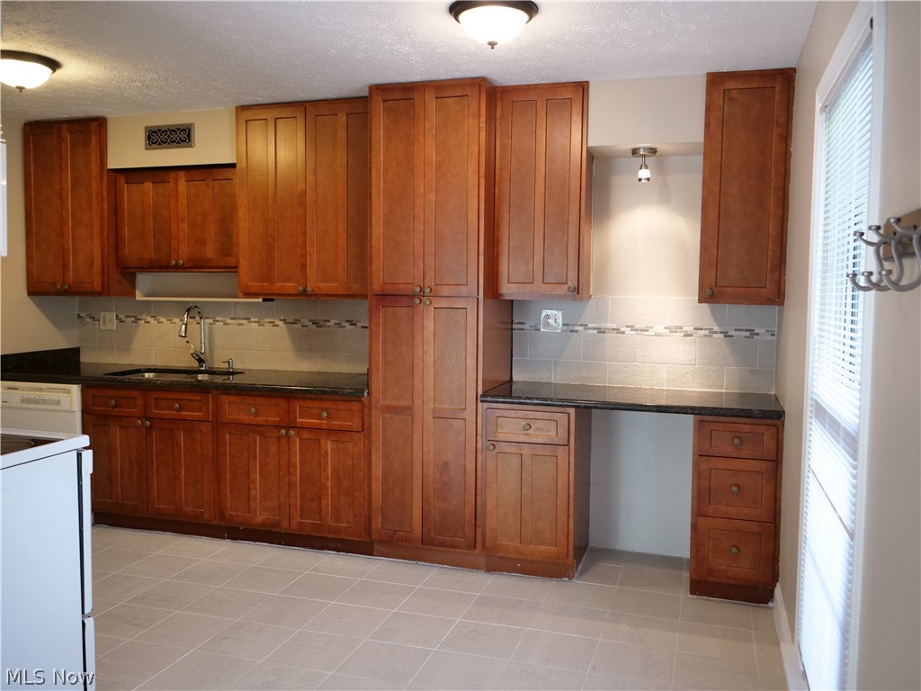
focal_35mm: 30
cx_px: 460
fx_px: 798
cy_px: 346
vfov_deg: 46.8
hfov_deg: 60.0
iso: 800
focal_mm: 15
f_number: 3
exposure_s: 1/60
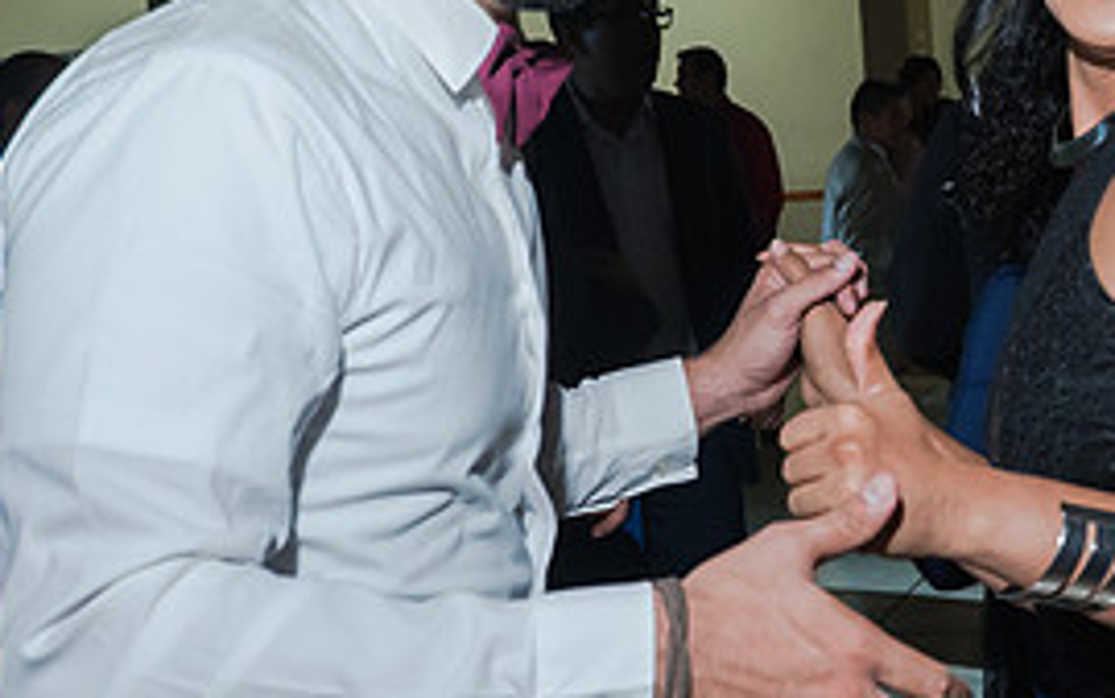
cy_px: 224
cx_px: 935
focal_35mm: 69
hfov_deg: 28.9
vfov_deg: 18.8
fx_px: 2098
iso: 1600
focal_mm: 24
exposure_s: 1/125
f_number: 3.5
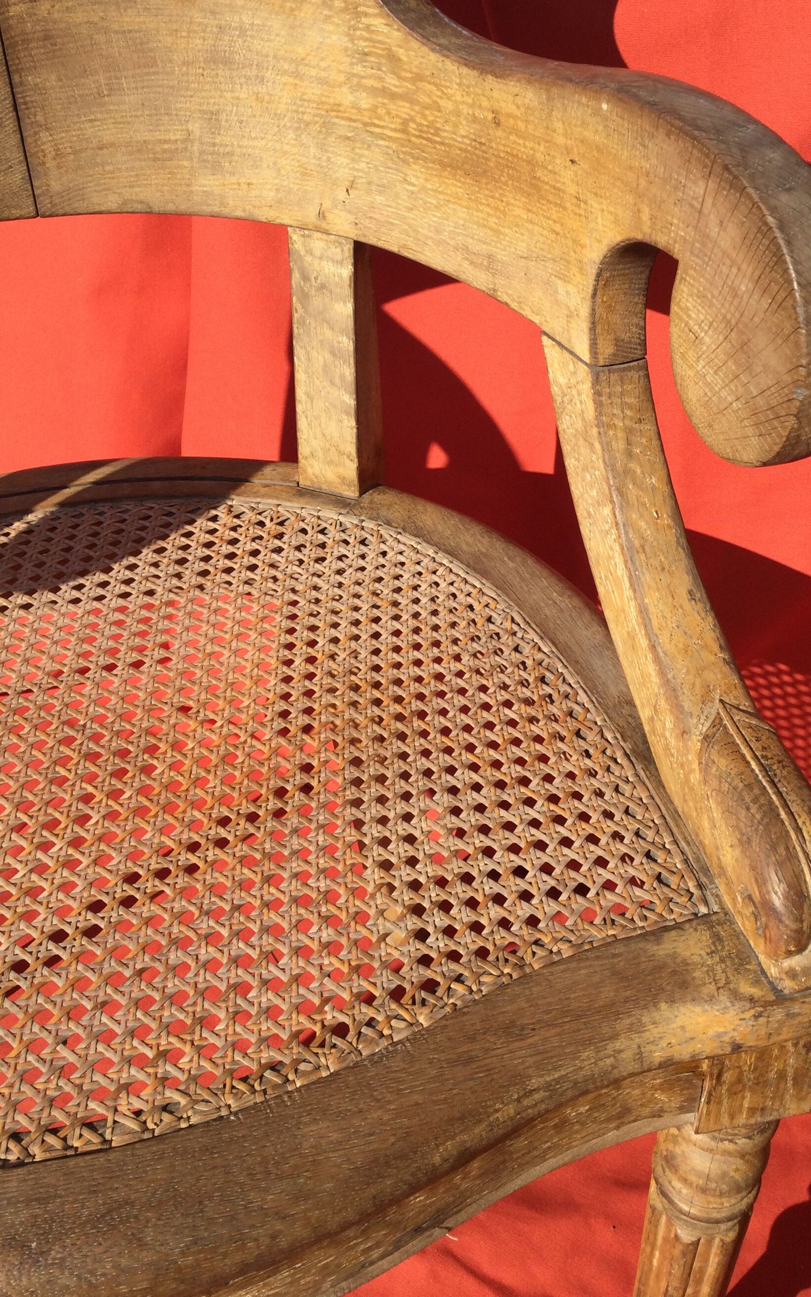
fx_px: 1450
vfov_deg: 47.9
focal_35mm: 41
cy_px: 504
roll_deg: +0.0
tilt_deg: -35.4
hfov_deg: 31.2
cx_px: 400
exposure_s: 1/895
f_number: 2.4
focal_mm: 3.3
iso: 25
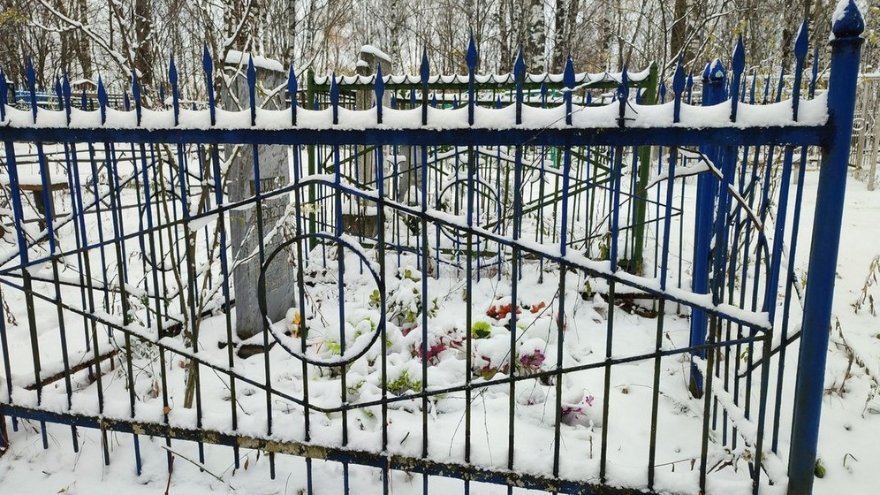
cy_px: 263
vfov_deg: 41.5
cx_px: 440
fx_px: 653
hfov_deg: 67.9
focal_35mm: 28
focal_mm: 6.04
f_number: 1.9
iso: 99
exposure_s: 1/100
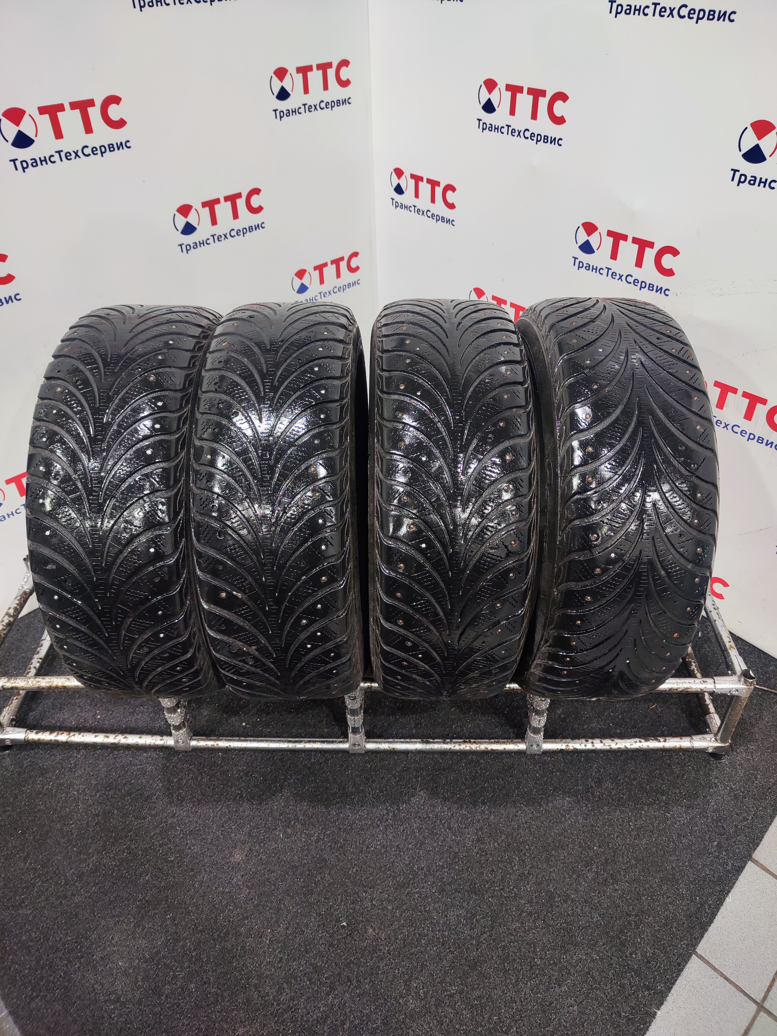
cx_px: 388
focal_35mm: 24
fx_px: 718
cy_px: 518
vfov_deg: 71.6
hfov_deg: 56.8
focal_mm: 5.59
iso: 140
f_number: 1.88
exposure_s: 1/120
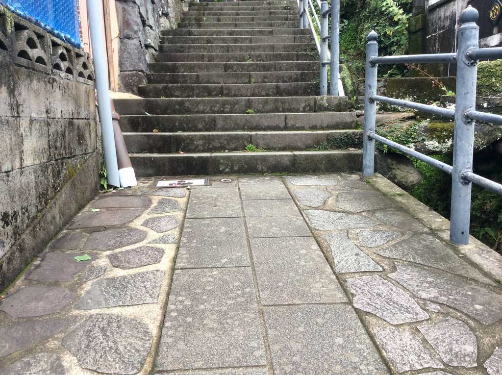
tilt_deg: -6.9
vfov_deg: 44.1
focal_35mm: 32
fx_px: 463
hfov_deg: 56.9
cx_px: 251
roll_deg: +1.8
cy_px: 188
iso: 32
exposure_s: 1/60
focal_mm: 3.3
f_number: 2.4
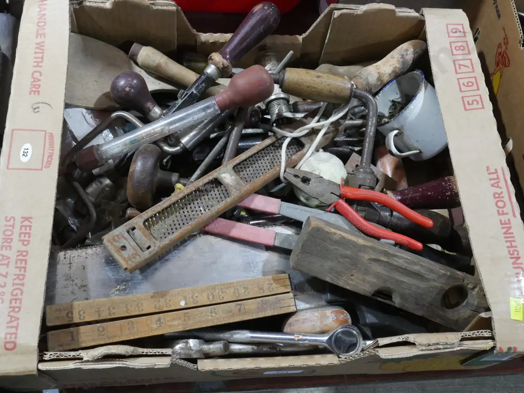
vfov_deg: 39.7
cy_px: 196
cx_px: 262
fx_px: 545
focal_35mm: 36
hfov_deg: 51.4
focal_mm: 18
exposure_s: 1/50
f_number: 9
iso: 3200
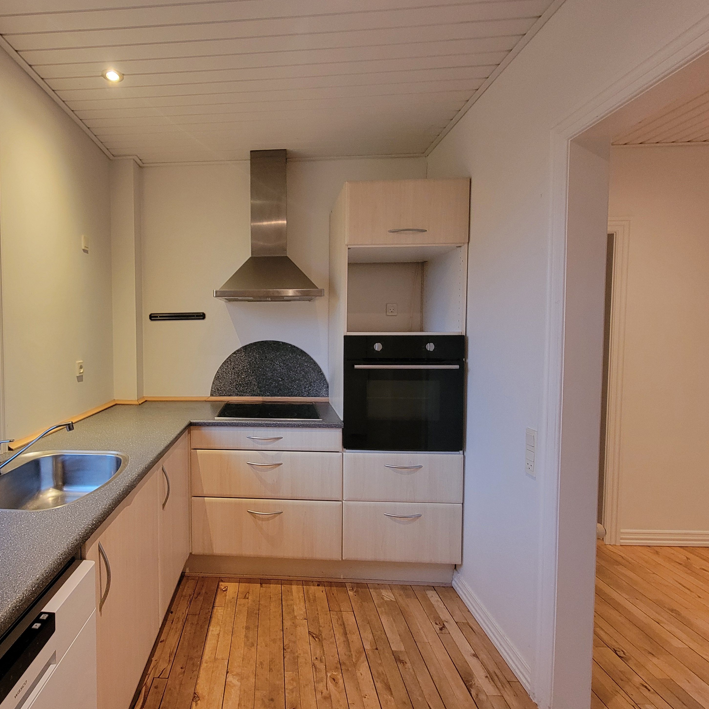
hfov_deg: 84.7
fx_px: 371
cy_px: 353
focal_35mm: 16
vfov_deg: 87.4
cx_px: 242
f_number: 2.2
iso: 500
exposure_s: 1/33.3
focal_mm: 2.2
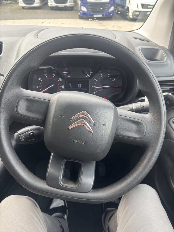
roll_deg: -0.6
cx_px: 87
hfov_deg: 53.1
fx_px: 174
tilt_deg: -31.0
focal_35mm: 26
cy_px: 116
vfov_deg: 67.3
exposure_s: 1/121
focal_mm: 5.96
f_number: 1.6
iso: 64
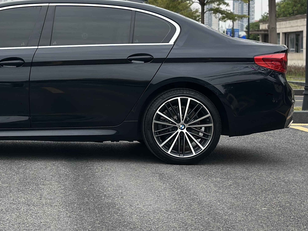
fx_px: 863
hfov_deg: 19.8
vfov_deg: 15.2
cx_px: 17
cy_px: 49
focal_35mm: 97
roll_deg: -0.8
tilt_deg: +0.4
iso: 80
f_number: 1.78
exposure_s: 1/1085
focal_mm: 6.86
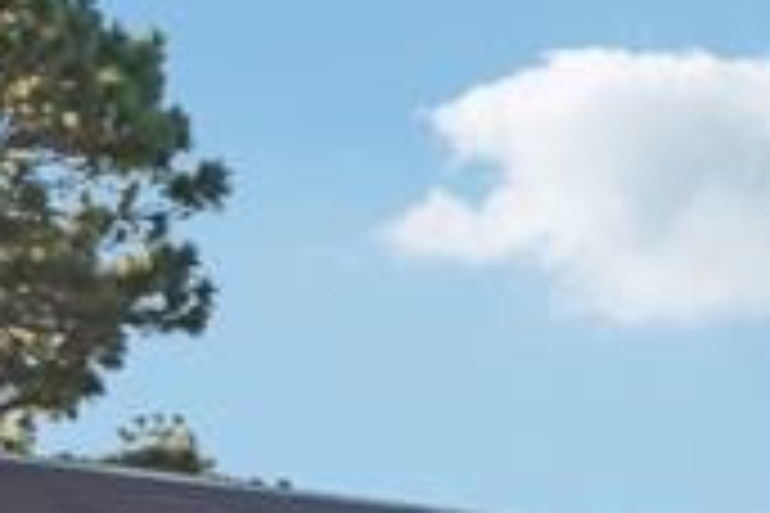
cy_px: 711
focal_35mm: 120
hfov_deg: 15.8
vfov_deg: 11.1
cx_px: 1126
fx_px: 2566
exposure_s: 1/500
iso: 400
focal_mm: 20
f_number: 8
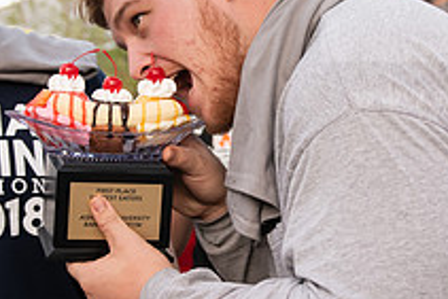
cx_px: 257
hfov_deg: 23.1
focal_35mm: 88
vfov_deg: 15.6
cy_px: 141
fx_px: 1096
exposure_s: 1/320
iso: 1000
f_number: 3.5
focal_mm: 32
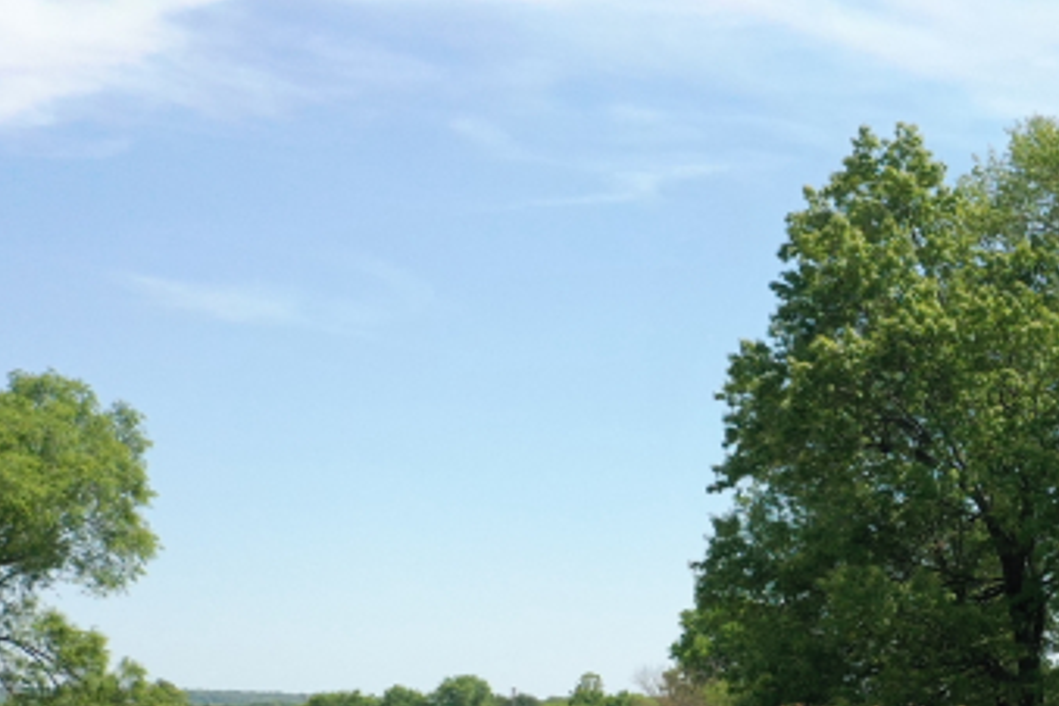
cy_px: 562
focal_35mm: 62
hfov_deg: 29.3
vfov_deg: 21.6
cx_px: 1162
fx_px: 1824
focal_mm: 10.26
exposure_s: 1/3200
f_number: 3.5
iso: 400
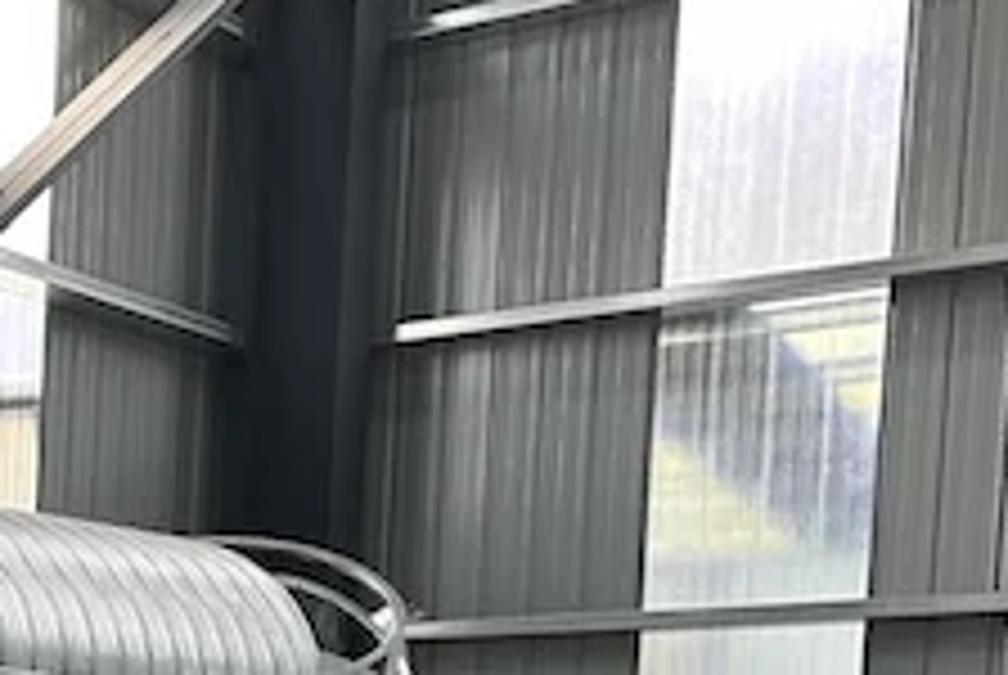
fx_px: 2495
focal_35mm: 89
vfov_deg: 14.1
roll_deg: -1.3
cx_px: -513
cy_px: 1107
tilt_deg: -6.4
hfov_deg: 19.7
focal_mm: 6.86
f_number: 1.78
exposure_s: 1/121
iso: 160
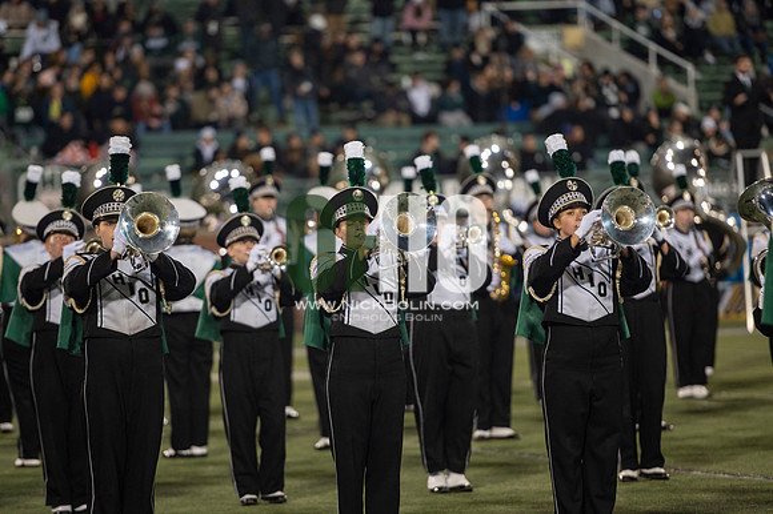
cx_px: 386
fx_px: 4292
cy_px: 257
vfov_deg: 6.9
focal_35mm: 200
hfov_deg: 10.3
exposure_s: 1/500
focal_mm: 200
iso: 1000
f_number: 2.8
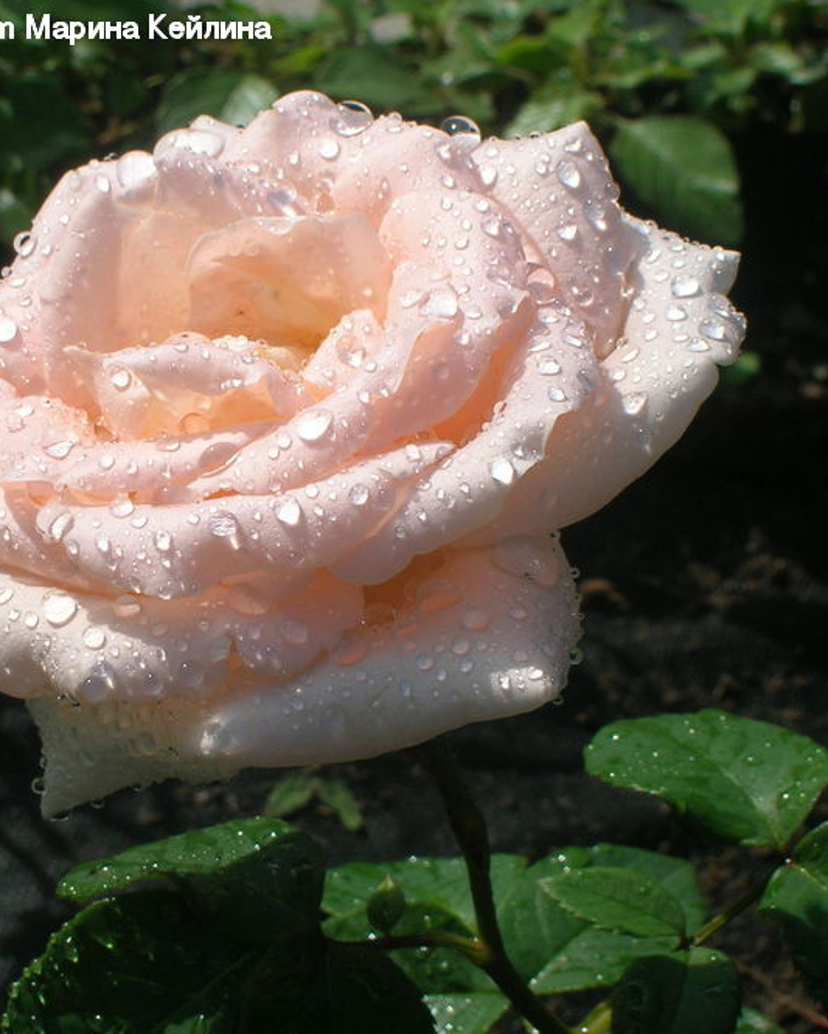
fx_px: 3307
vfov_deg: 17.8
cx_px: 320
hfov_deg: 14.3
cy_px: 513
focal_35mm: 108
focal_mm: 13.6
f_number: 7.2
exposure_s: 1/231
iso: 50
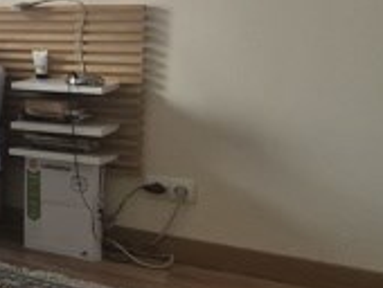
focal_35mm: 61
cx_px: -241
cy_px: 2
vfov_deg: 23.1
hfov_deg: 23.1
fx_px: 676
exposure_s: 1/50
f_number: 2.2
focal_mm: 1.7
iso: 100
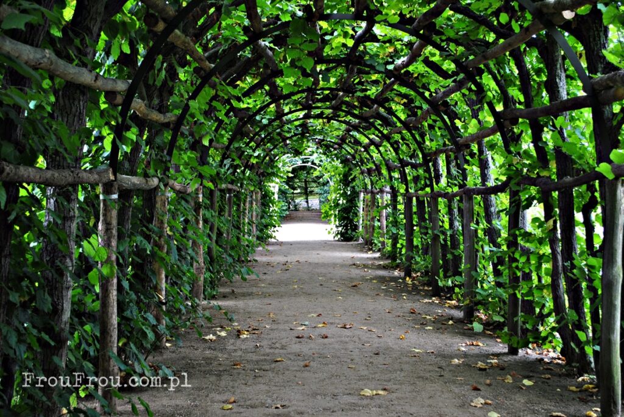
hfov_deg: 36.8
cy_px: 208
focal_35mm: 54
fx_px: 937
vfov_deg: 25.1
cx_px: 312
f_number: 5
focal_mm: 36
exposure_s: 1/60
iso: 320
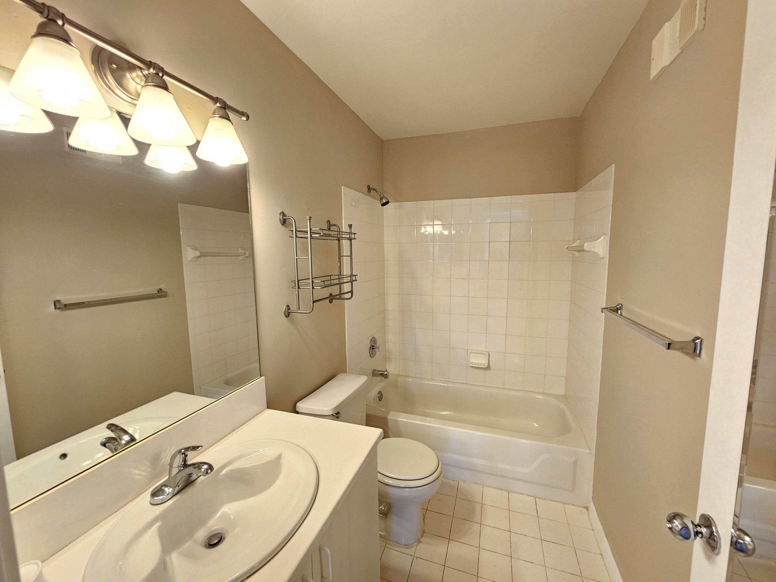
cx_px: 388
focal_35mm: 13
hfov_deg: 106.2
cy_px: 291
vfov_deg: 89.9
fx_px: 291
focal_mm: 2.2
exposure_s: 1/60
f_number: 2.2
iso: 200
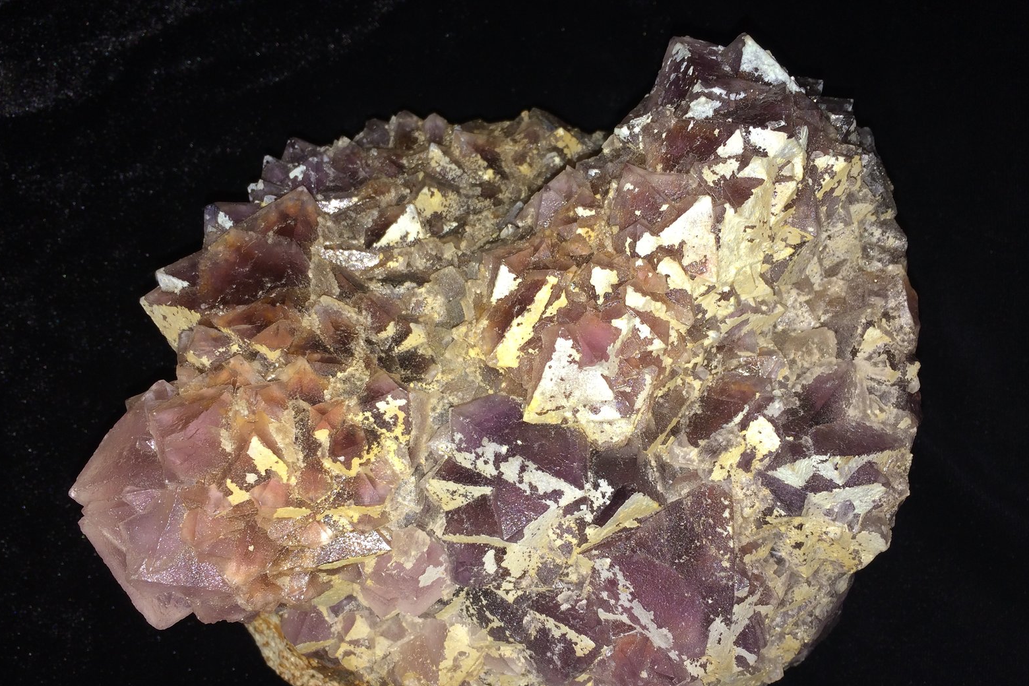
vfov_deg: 41.0
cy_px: 395
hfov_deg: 58.7
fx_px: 915
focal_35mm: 32
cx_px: 521
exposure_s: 1/59
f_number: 2.2
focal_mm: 4.12
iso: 32
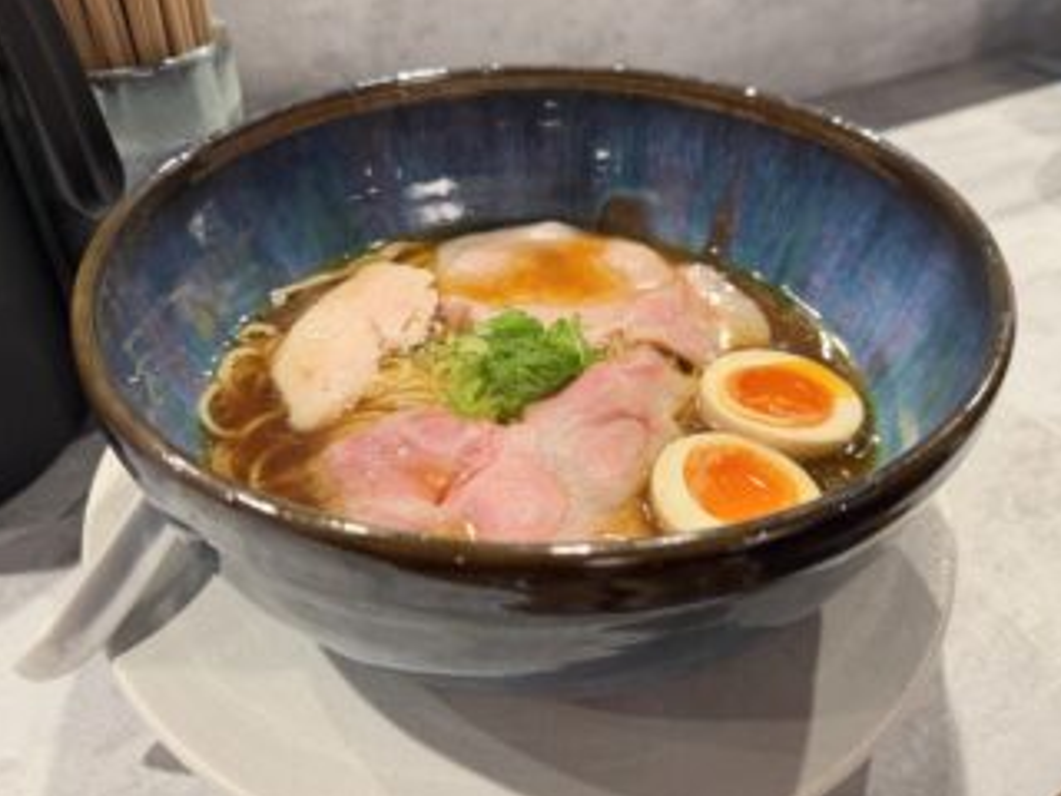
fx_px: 828
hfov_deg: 65.2
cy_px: 362
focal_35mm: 27
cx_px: 570
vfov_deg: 51.3
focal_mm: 6.76
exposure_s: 1/60
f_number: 1.78
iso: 250
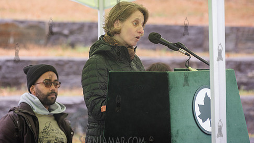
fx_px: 1690
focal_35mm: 251
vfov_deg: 4.8
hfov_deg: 8.6
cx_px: 118
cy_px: 52
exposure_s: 1/250
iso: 640
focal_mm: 200
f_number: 5.6
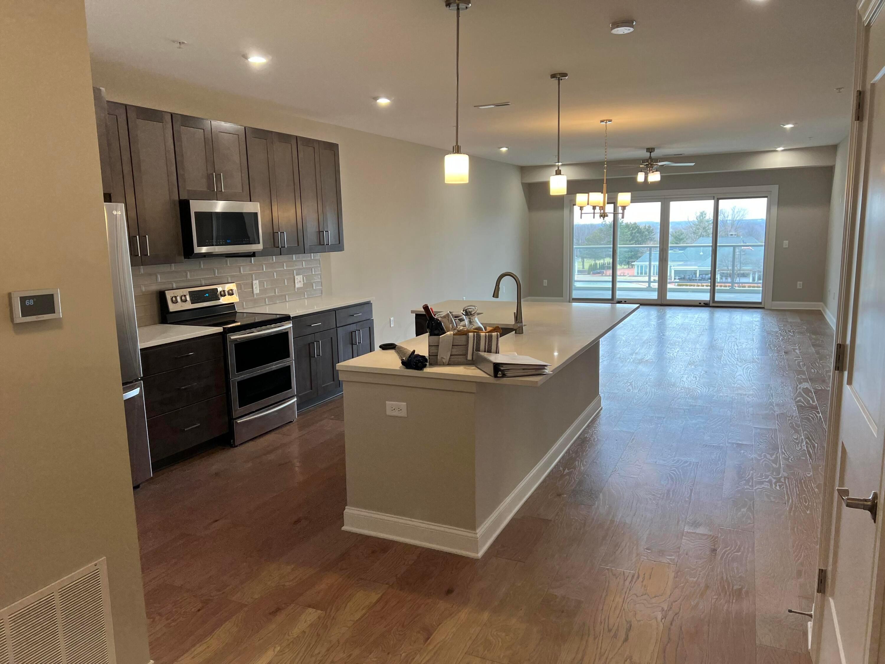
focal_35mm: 26
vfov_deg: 53.1
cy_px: 332
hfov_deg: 67.3
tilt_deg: -9.3
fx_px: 665
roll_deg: +1.3
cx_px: 442
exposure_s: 1/120
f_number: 1.5
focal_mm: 5.7
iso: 80
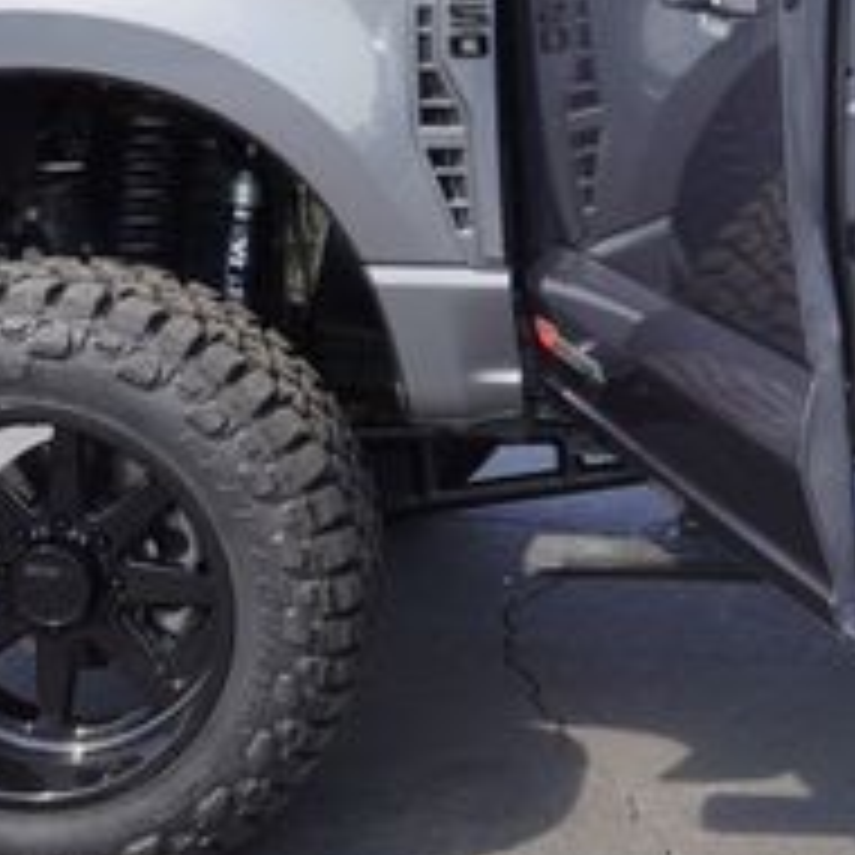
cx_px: 828
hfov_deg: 18.8
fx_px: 2527
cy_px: 158
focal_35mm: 90
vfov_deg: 19.0
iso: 100
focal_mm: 21
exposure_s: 1/100
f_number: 7.1
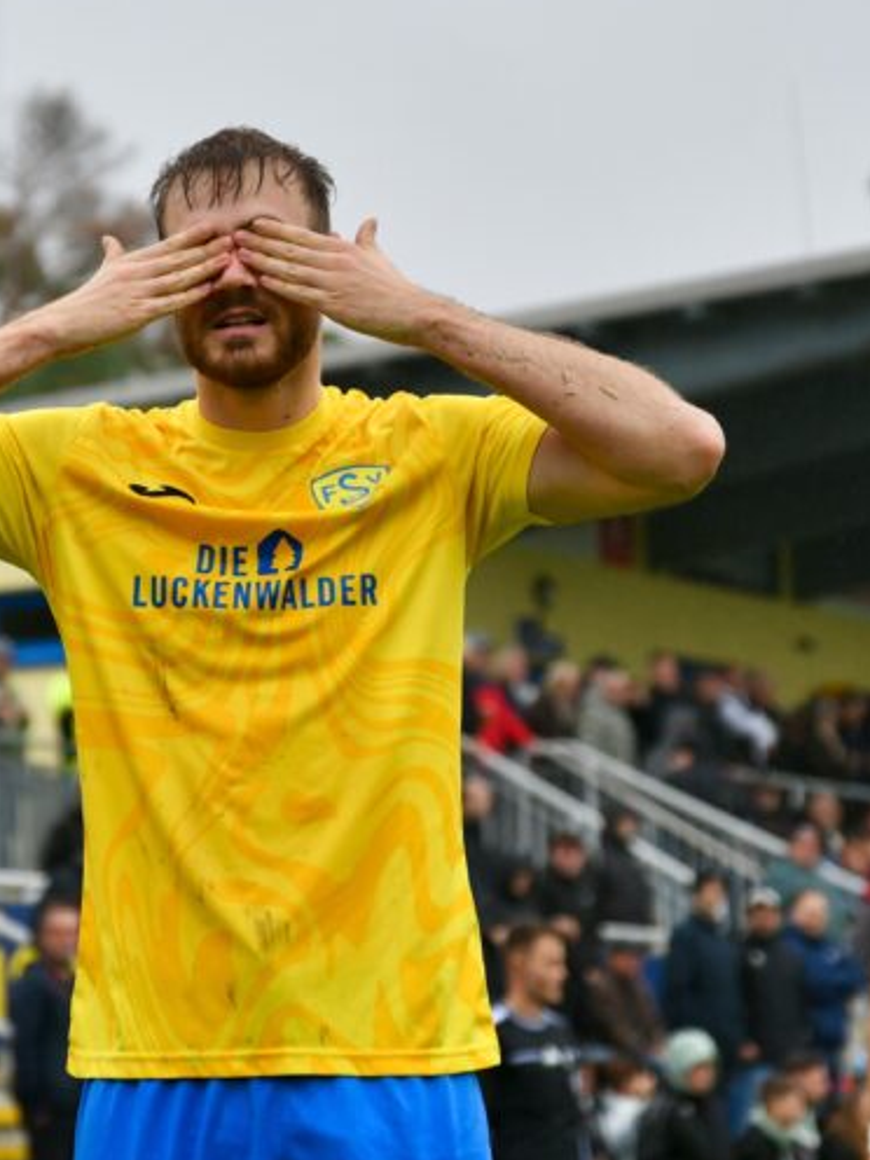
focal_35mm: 123
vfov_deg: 16.0
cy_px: 544
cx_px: 692
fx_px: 4122
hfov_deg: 12.0
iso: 560
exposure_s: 1/1000
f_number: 2.8
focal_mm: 62
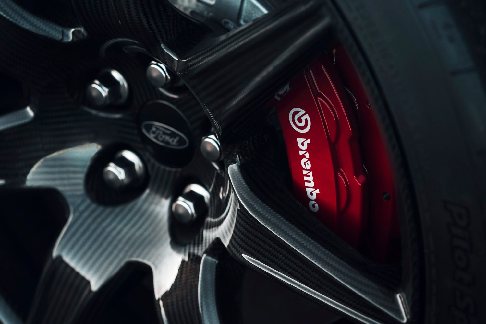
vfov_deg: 6.9
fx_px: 2701
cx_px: 243
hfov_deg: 10.3
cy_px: 162
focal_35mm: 200
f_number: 4.5
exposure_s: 1/40
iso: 400
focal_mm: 200
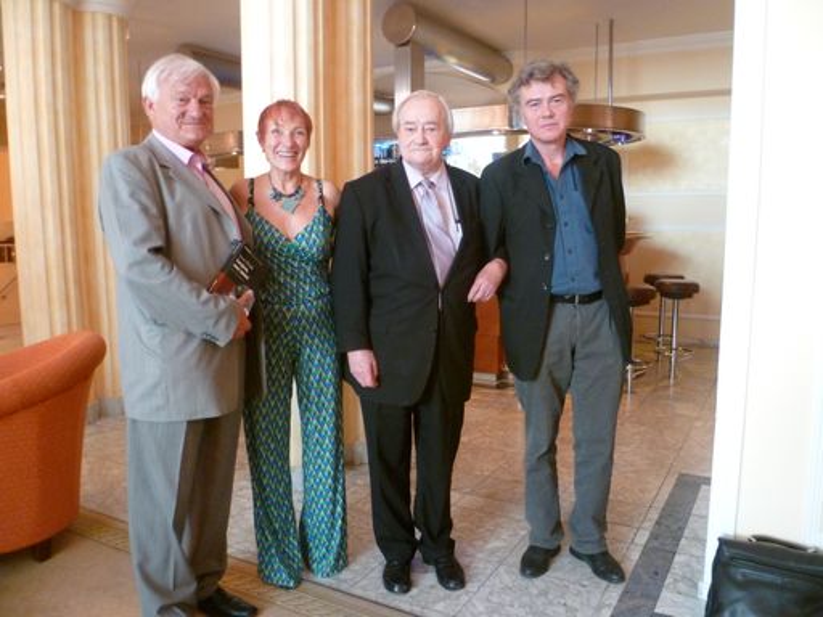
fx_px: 666
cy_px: 308
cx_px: 412
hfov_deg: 63.4
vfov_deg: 49.7
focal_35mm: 28
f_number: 2.8
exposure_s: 1/15
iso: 400
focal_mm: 5
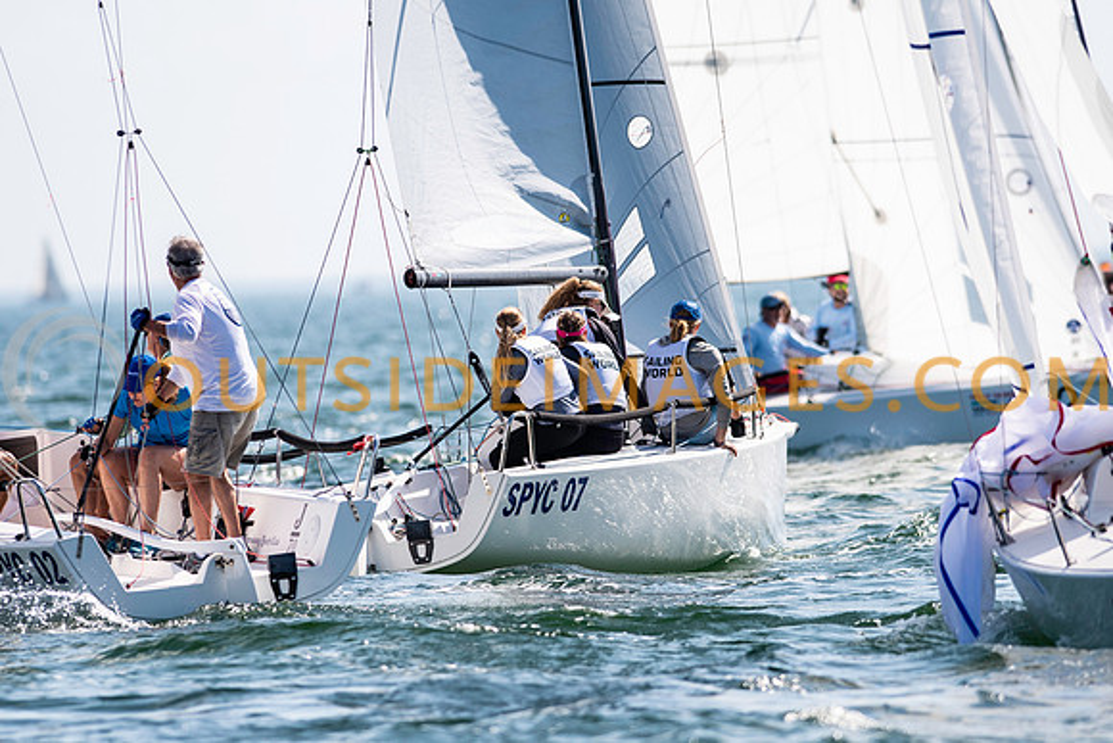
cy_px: 372
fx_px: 13915
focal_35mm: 450
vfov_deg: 3.1
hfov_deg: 4.6
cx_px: 556
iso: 200
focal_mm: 300
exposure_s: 1/3200
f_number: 5
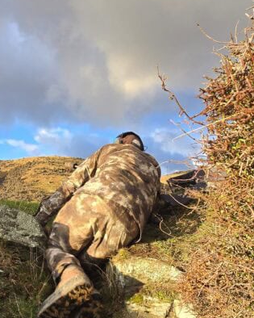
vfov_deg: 53.7
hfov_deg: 42.2
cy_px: 195
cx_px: 45
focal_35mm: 33
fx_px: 310
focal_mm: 2.2
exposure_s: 1/310
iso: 50
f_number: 2.2
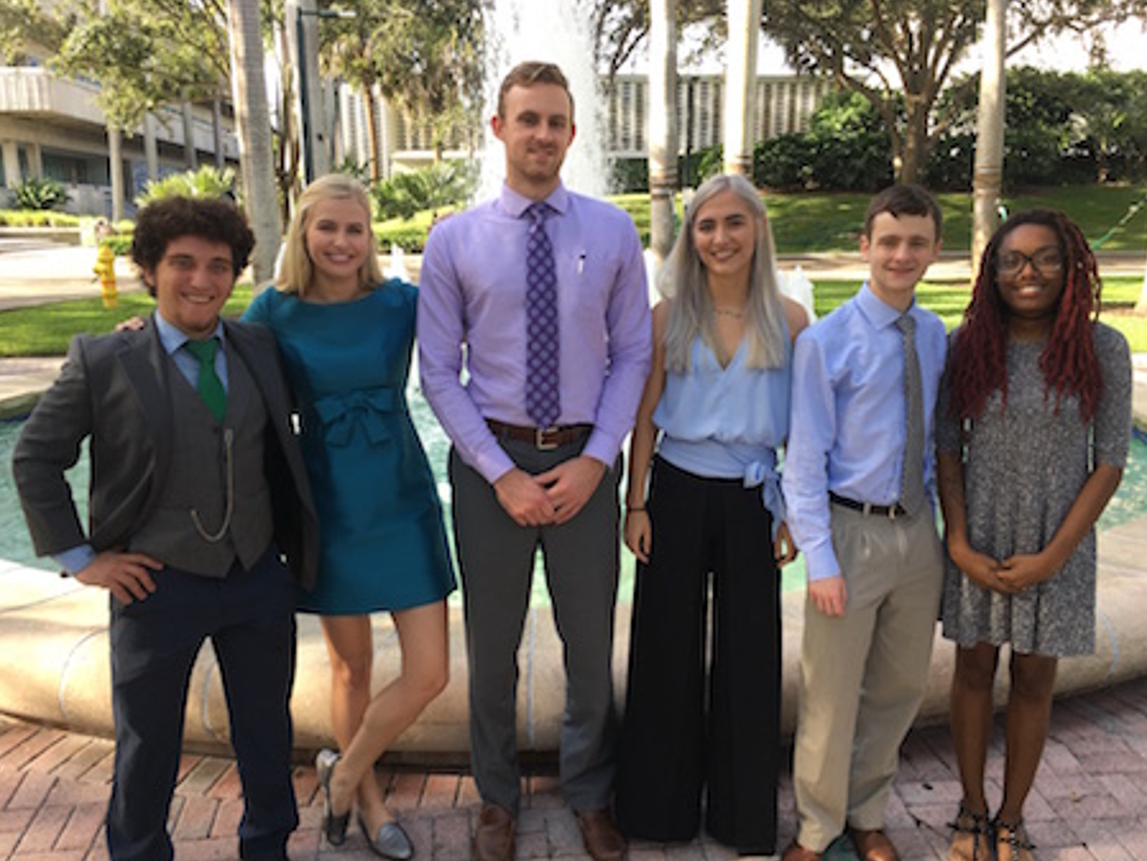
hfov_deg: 58.3
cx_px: 582
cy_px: 439
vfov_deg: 45.5
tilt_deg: -11.8
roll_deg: -0.4
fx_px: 1027
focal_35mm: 31
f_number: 2.2
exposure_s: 1/125
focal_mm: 4.15
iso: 25
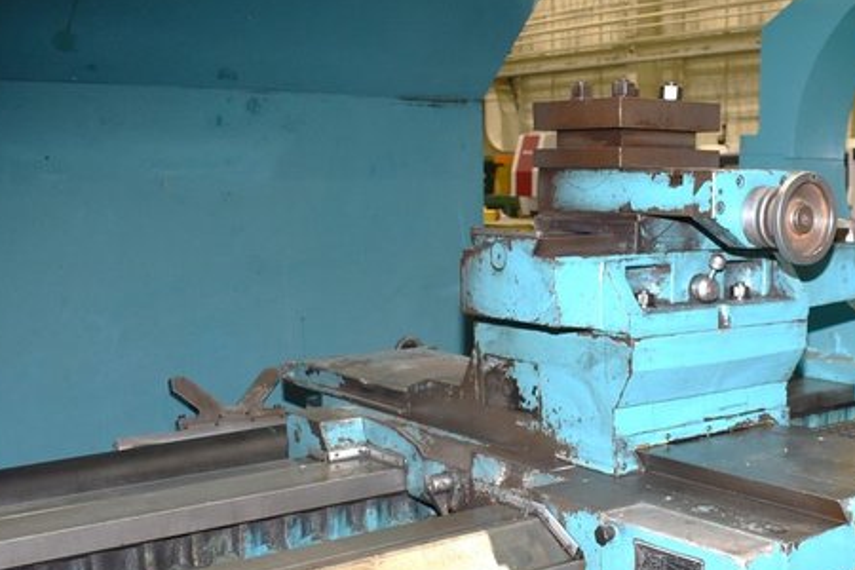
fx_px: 1140
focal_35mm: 48
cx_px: 671
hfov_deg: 39.7
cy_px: 435
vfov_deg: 27.6
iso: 900
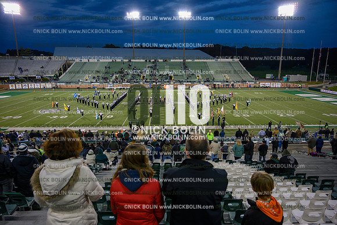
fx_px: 225
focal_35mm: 24
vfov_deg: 53.2
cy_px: 112
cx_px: 168
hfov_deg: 73.7
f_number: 4
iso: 2000
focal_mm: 24
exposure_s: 1/320
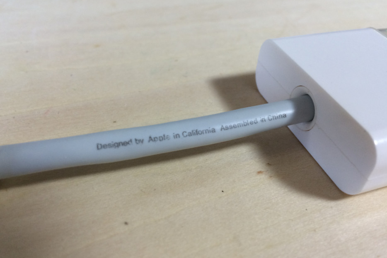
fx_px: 333
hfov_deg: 60.3
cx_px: 192
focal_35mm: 31
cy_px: 147
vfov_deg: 42.2
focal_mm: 4.15
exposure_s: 1/30
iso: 80
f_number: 2.2
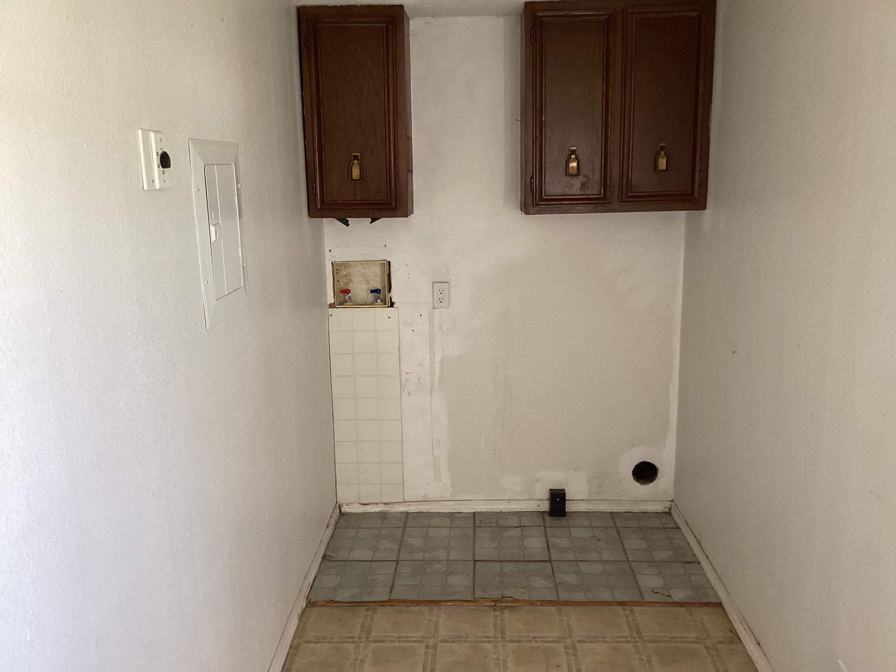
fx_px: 802
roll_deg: +0.9
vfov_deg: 45.4
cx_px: 448
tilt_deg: -13.5
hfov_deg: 58.4
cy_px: 336
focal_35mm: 31
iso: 200
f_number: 2.4
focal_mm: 3.3
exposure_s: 1/60
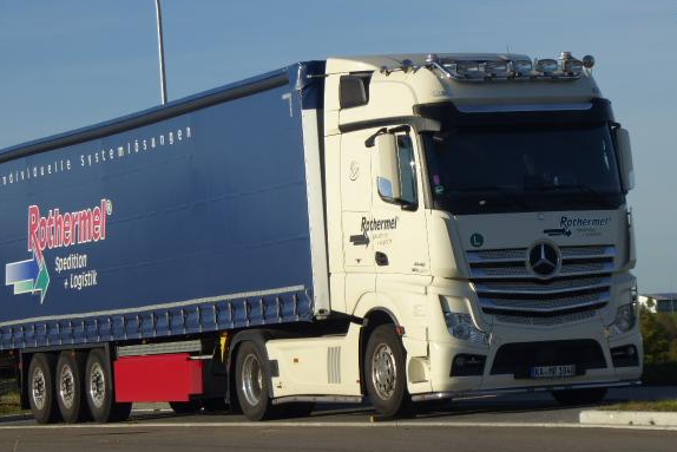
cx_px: 308
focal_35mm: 174
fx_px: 3273
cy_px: 221
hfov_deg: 11.8
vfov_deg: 7.9
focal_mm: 24.2
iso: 80
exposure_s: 1/500
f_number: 5.3
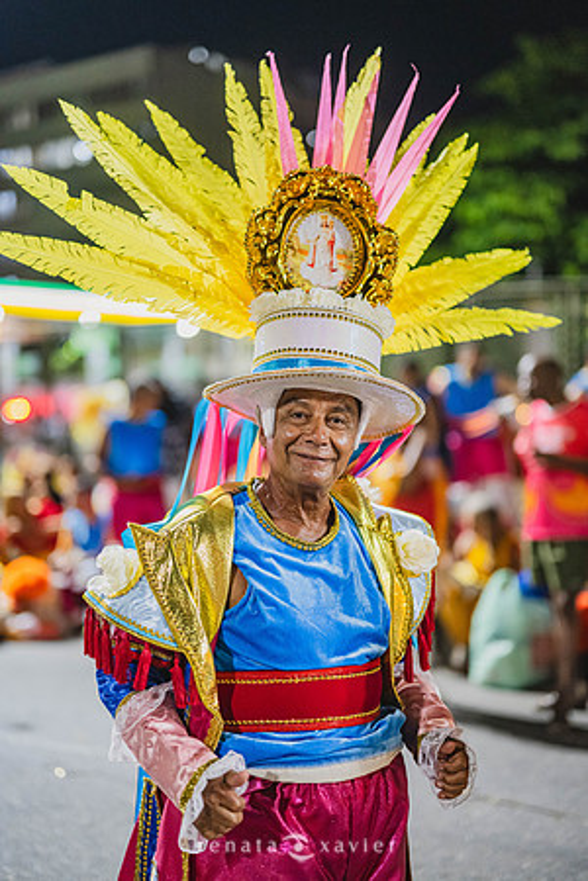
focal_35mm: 50
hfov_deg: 27.0
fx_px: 1225
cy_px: 440
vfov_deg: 39.6
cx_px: 294
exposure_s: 1/250
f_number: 1.2
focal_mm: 50
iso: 2000
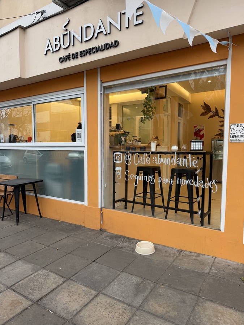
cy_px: 162
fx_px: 226
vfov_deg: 71.6
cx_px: 122
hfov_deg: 56.8
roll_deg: -0.5
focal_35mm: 24
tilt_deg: -4.5
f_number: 1.78
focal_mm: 6.76
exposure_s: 1/121
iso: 100
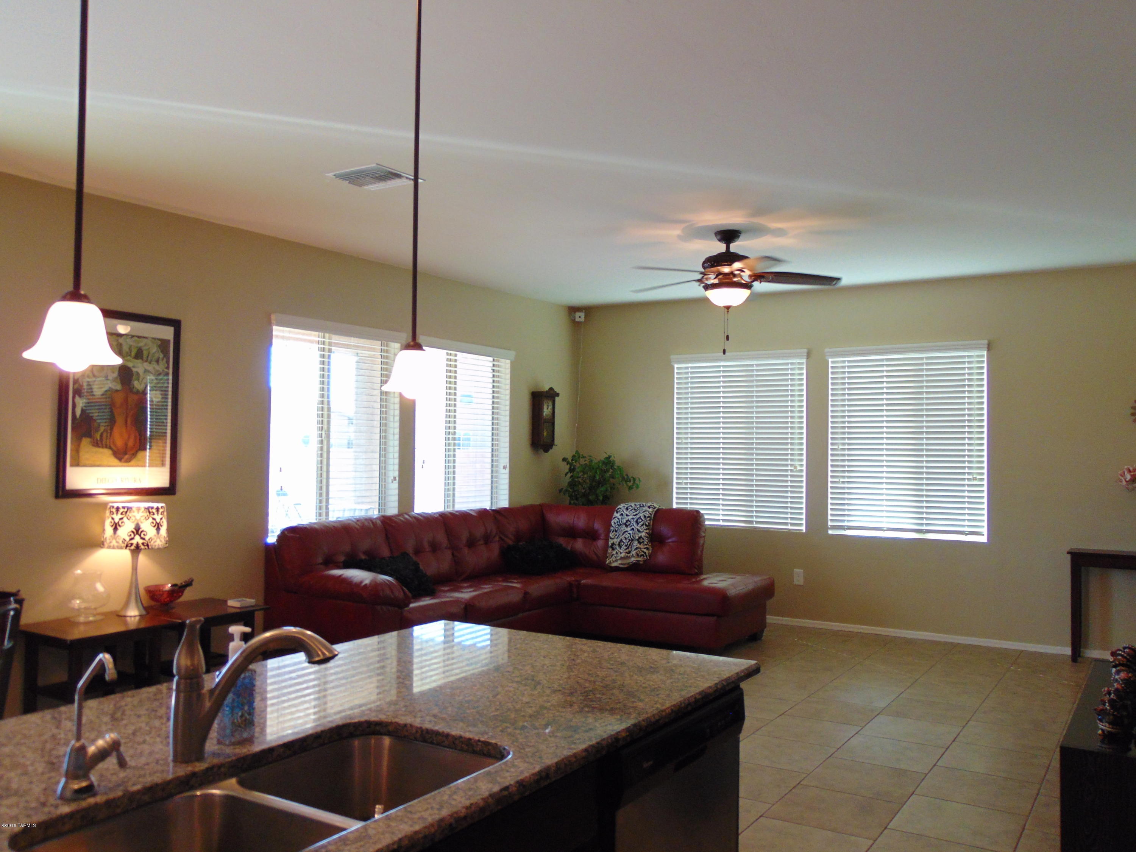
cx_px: 568
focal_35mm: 30
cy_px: 426
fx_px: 985
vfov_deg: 46.8
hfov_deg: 60.0
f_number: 3.1
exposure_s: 1/40
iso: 200
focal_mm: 5.4
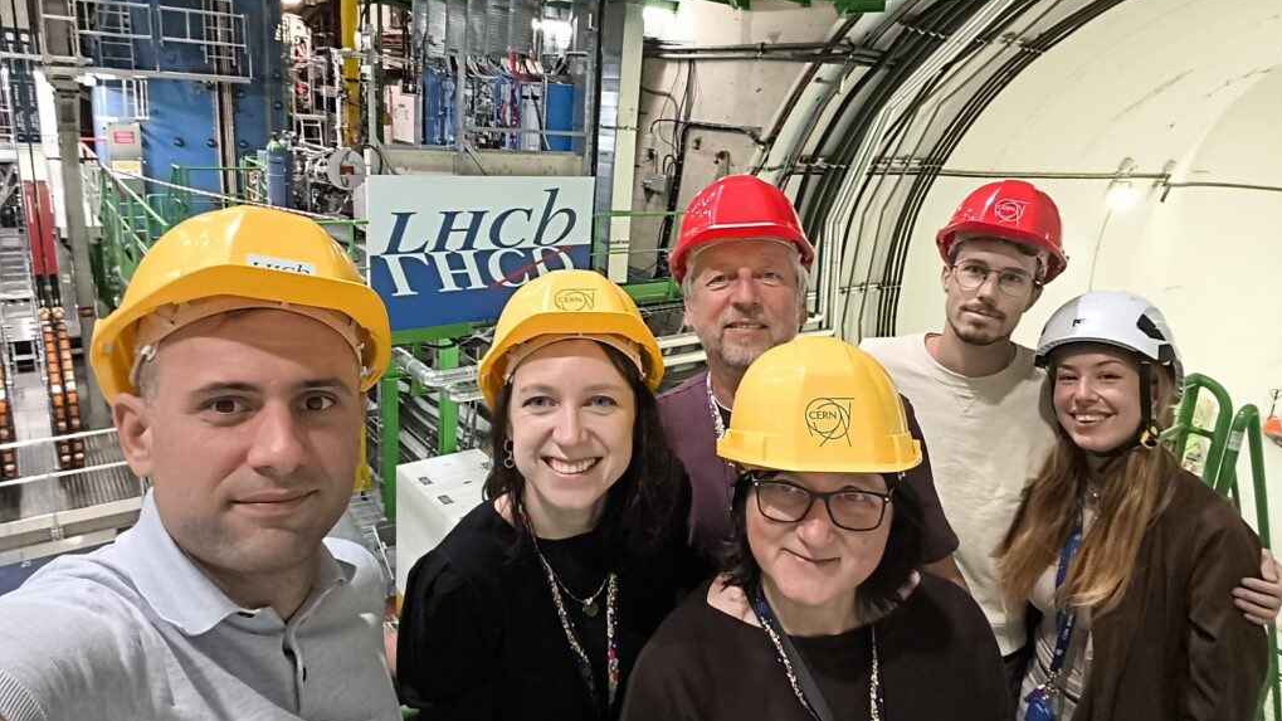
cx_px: 643
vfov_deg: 49.4
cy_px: 326
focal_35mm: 23
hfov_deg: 78.7
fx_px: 782
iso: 400
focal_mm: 2.24
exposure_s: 1/33.3
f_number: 2.2
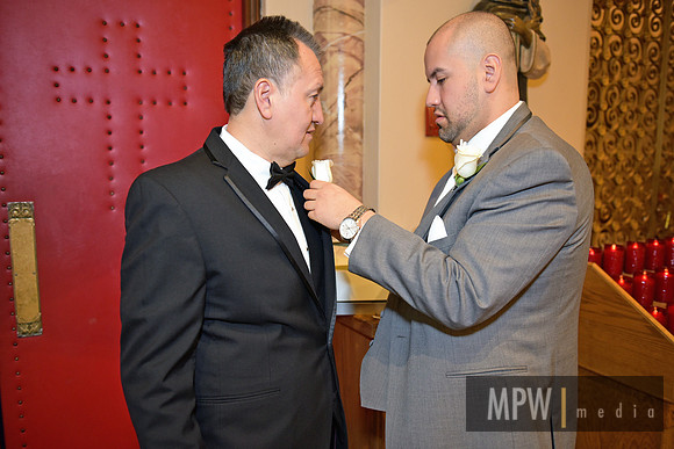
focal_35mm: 29
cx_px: 337
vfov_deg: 45.0
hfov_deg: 63.6
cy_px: 224
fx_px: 543
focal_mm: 29
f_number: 2.8
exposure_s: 1/125
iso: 2000
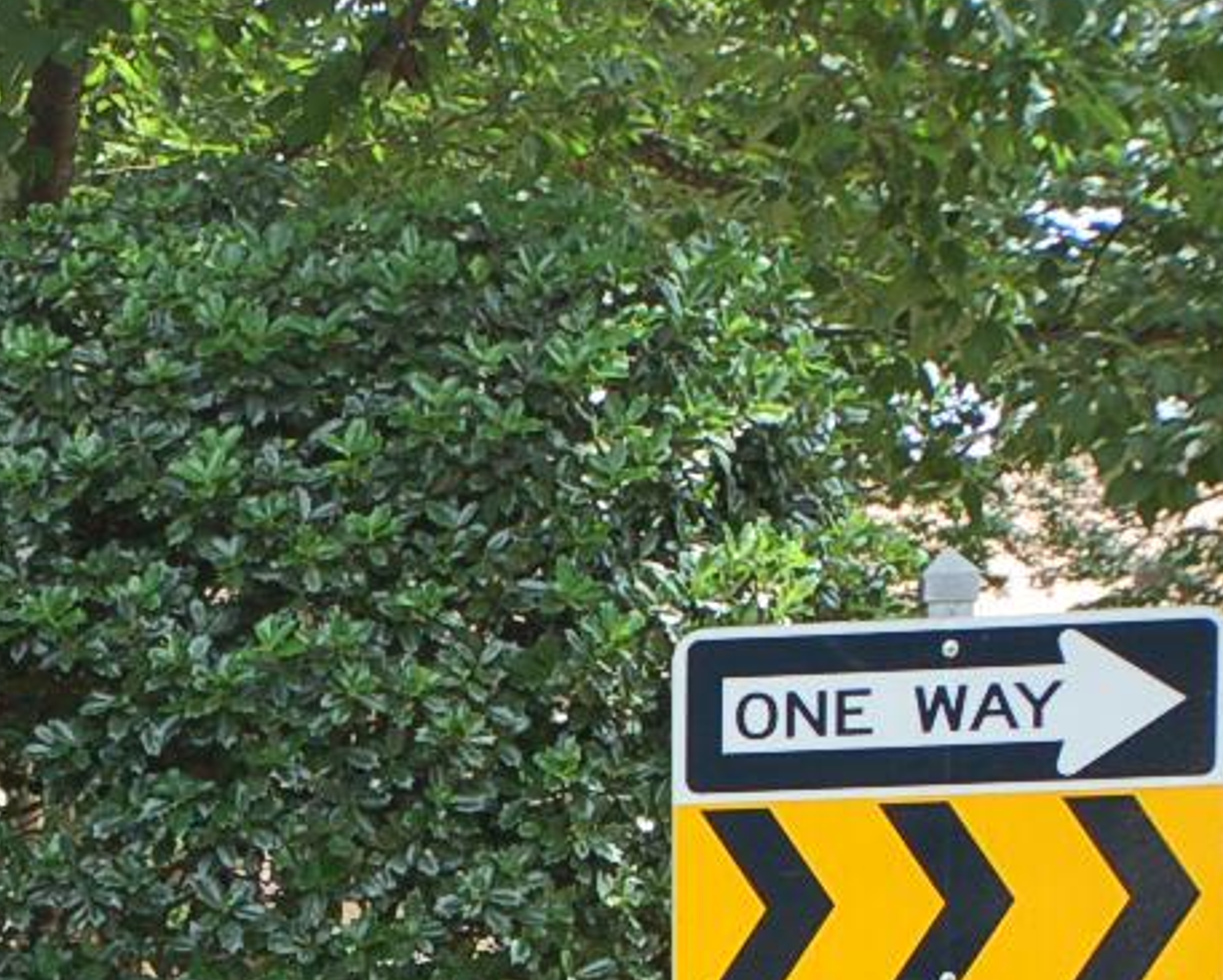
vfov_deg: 13.4
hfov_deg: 16.1
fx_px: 4019
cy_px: 1261
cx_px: -527
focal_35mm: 111
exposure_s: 1/100
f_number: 9
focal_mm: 24
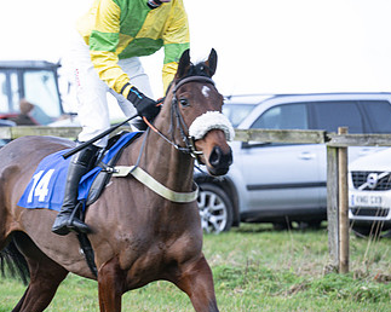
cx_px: 108
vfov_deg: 4.0
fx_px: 4441
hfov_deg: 5.0
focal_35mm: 384
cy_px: 188
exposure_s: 1/800
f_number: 4
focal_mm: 150
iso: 400
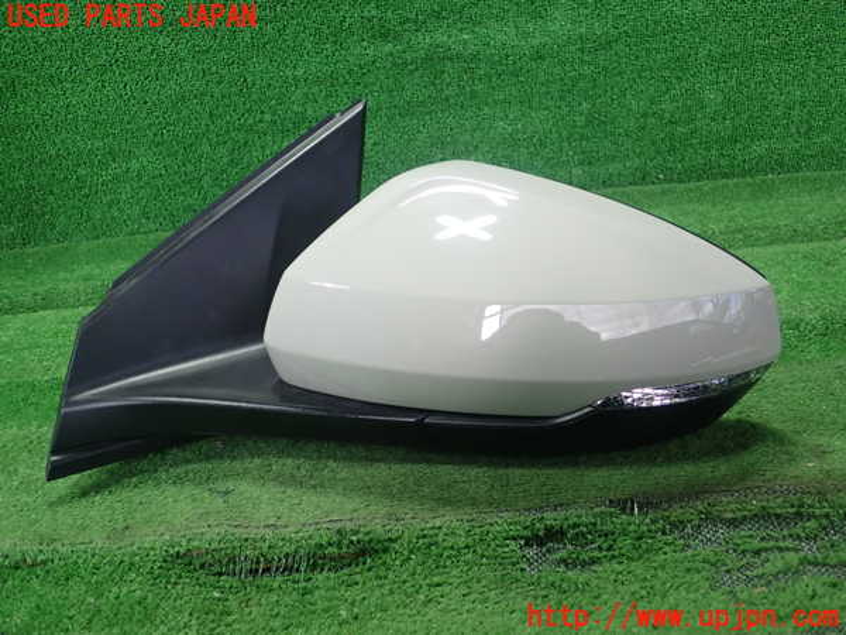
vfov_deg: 46.8
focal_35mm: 30
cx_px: 423
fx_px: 733
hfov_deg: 60.0
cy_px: 318
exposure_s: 1/125
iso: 250
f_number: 2.3
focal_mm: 5.5
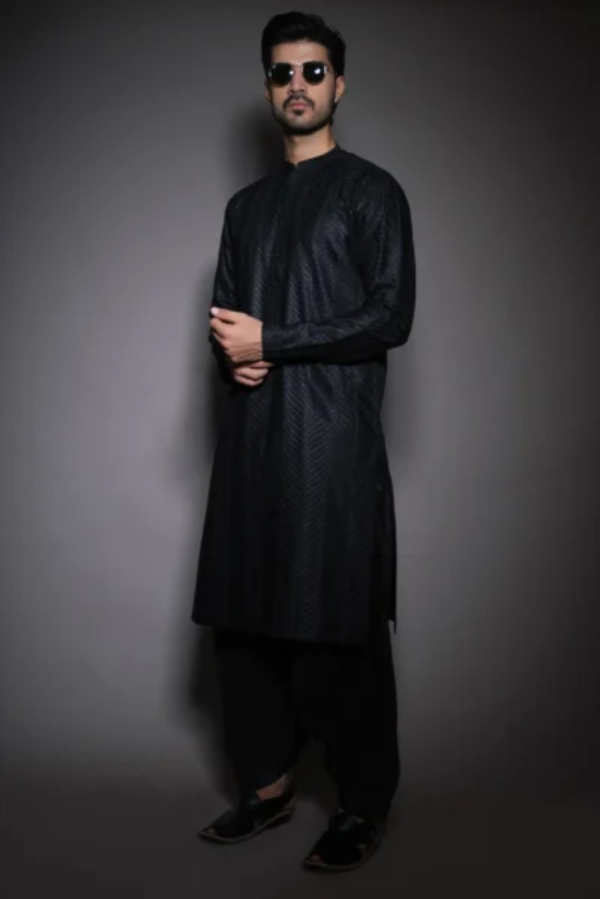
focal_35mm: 51
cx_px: 300
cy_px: 450
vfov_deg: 38.9
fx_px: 1275
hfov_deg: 26.5
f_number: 3.6
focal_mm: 34.3
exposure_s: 1/250
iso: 200
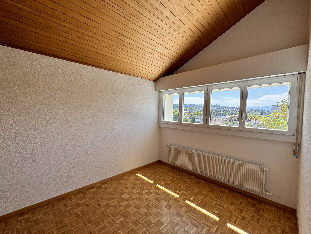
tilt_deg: -2.2
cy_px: 118
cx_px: 157
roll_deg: -1.0
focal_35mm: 15
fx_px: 135
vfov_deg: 81.7
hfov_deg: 98.2
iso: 40
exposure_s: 1/256
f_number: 2.2
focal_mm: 2.22
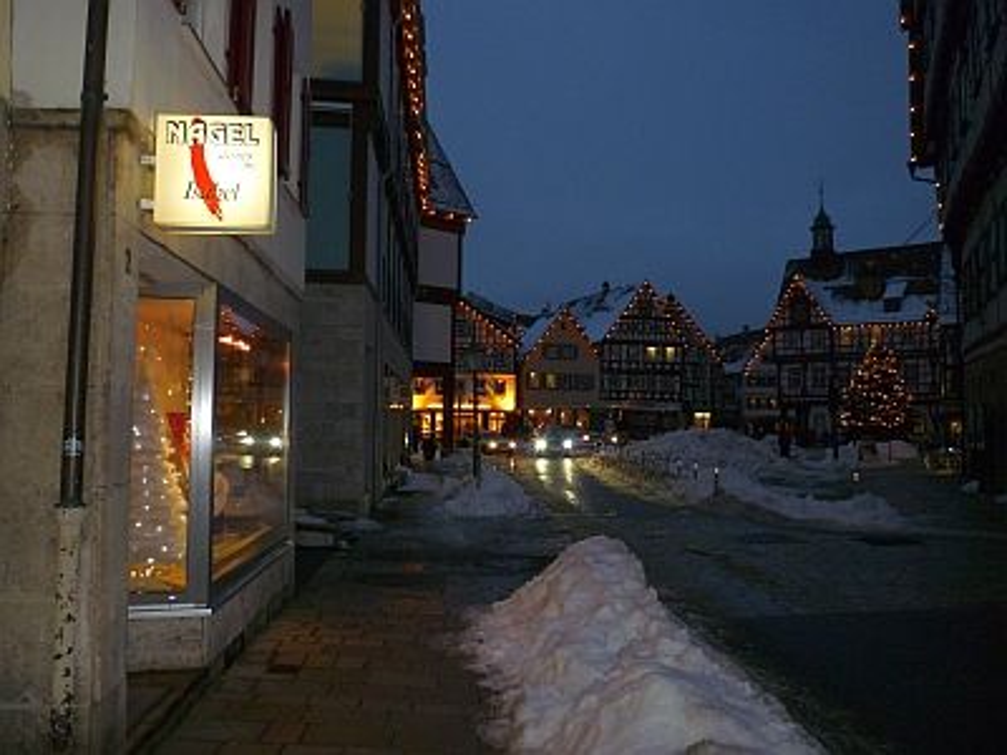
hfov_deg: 61.7
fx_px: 844
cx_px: 504
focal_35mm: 29
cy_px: 378
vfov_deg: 48.2
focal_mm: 5.2
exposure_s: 1/30
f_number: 3.3
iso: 250
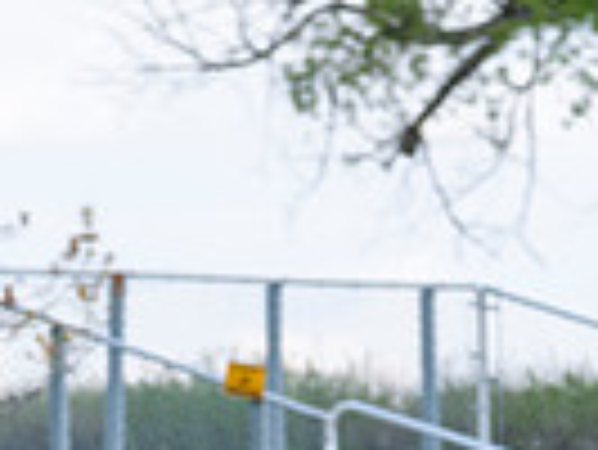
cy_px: 857
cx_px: -63
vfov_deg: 1.9
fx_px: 13573
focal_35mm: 785
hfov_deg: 2.5
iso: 100
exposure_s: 1/200
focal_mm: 187
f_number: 5.6
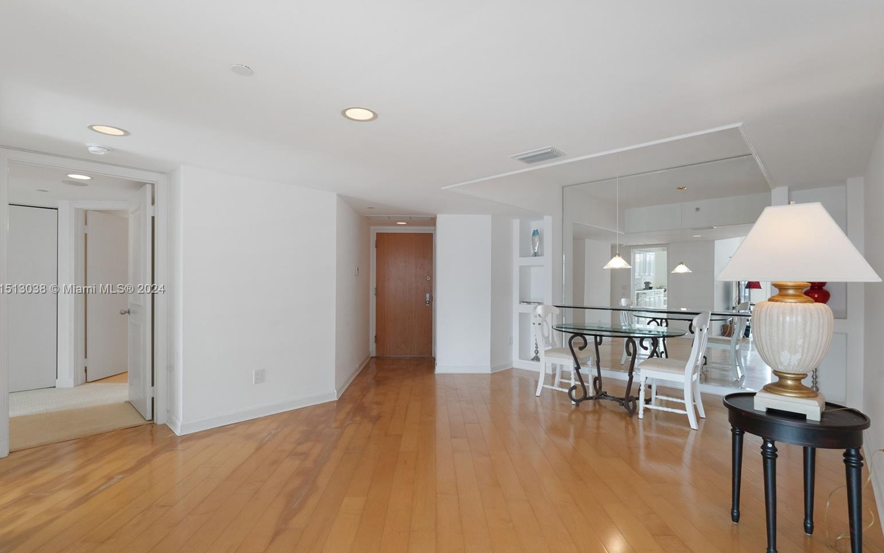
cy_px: 290
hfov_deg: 94.4
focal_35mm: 17
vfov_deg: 68.0
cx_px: 441
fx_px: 410
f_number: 11
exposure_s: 1/20
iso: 1250
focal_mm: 16
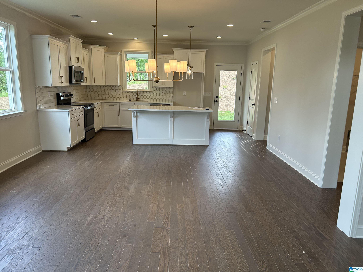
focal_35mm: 26
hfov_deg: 67.3
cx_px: 182
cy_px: 136
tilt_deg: -11.9
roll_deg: -3.5
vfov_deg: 53.1
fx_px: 273
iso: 64
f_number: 1.5
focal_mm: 5.7
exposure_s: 1/161
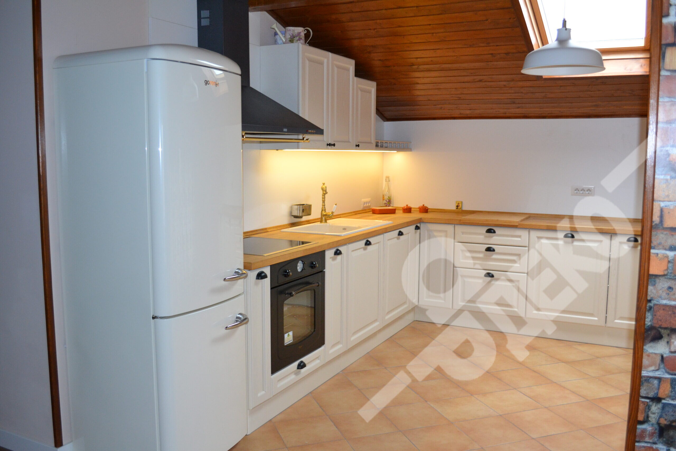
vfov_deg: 40.0
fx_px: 620
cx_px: 338
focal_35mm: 33
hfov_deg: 57.2
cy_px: 226
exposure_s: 1/60
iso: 1000
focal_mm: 22
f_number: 3.8
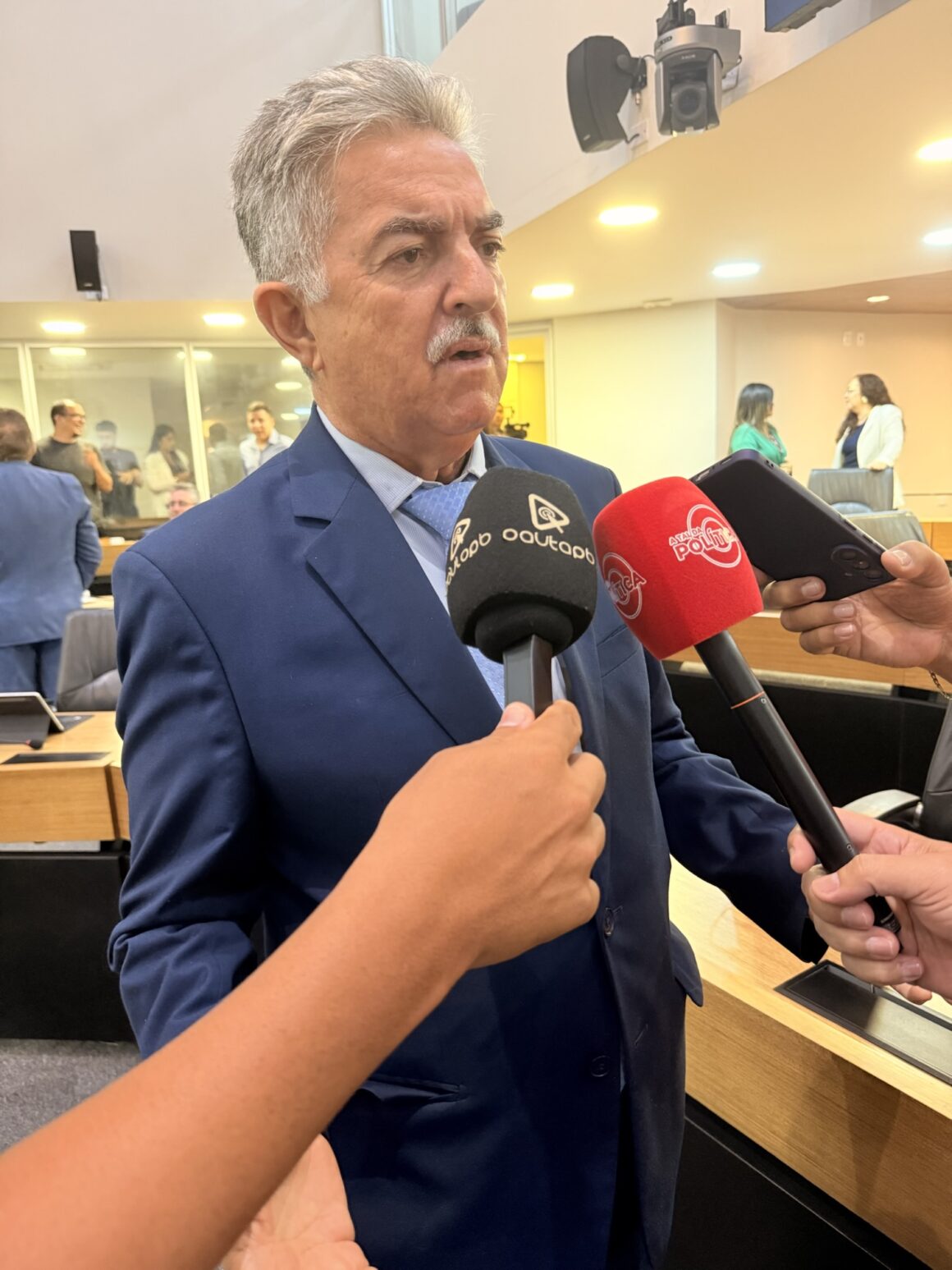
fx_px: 880
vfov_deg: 71.6
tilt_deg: -10.0
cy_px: 635
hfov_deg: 56.8
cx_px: 476
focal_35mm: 24
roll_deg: +1.9
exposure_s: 1/60
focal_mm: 6.76
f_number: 1.78
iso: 400
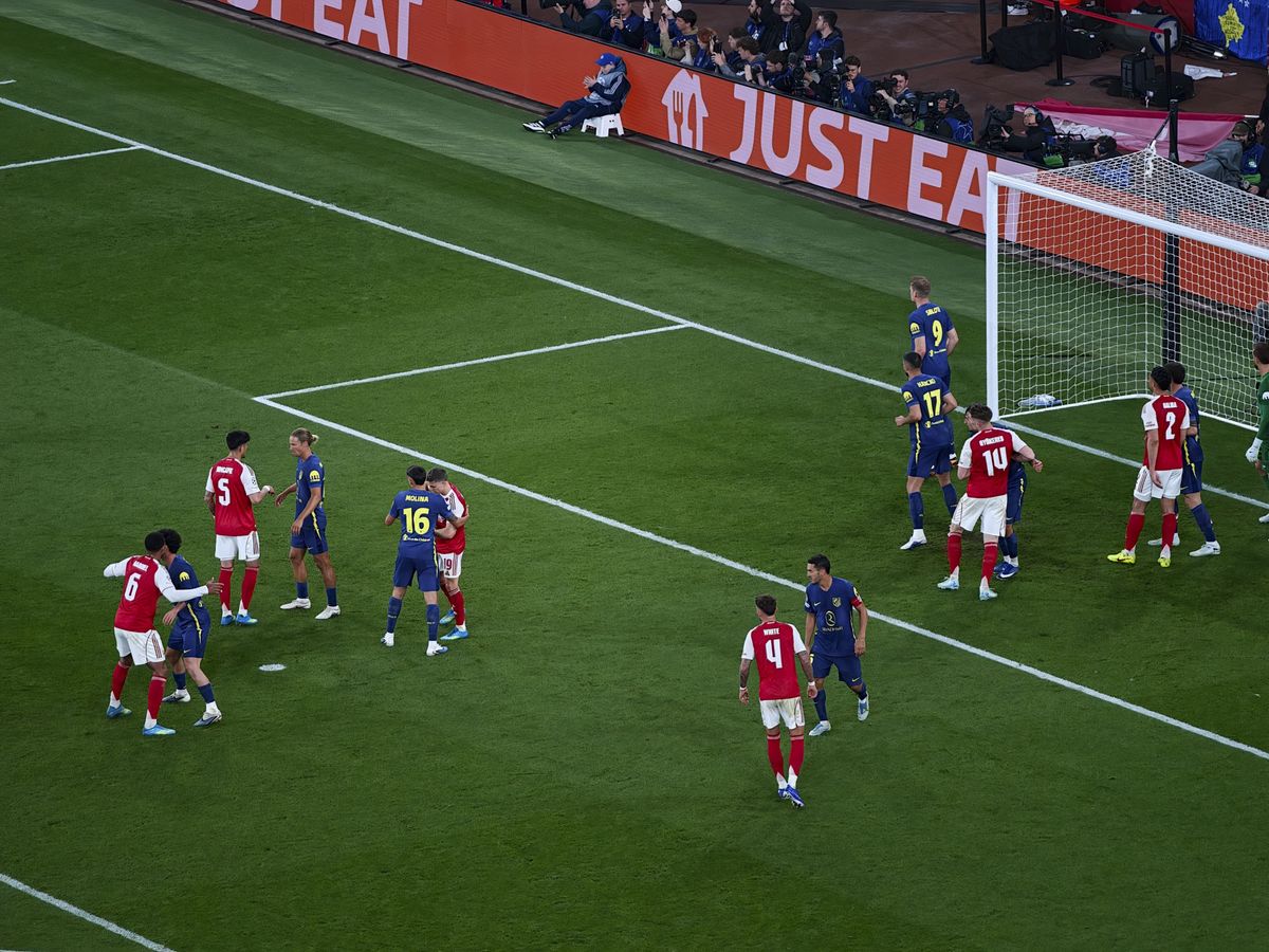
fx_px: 10998
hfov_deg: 6.6
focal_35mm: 300
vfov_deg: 5.0
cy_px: 476
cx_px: 634
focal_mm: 20.1
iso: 1000
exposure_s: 1/400
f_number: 2.2
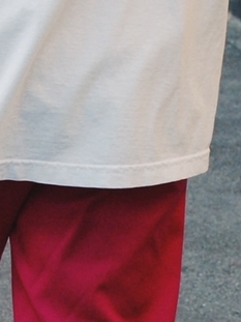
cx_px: 109
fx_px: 1810
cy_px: 230
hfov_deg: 7.6
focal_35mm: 195
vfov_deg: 10.1
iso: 800
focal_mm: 35
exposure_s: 1/250
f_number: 8
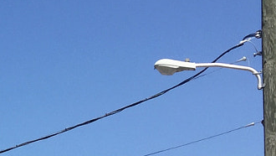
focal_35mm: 153
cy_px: 371
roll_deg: +1.9
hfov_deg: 12.5
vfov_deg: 7.4
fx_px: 1120
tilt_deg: +1.3
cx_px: -254
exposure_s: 1/2083
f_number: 2.2
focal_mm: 4.15
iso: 32
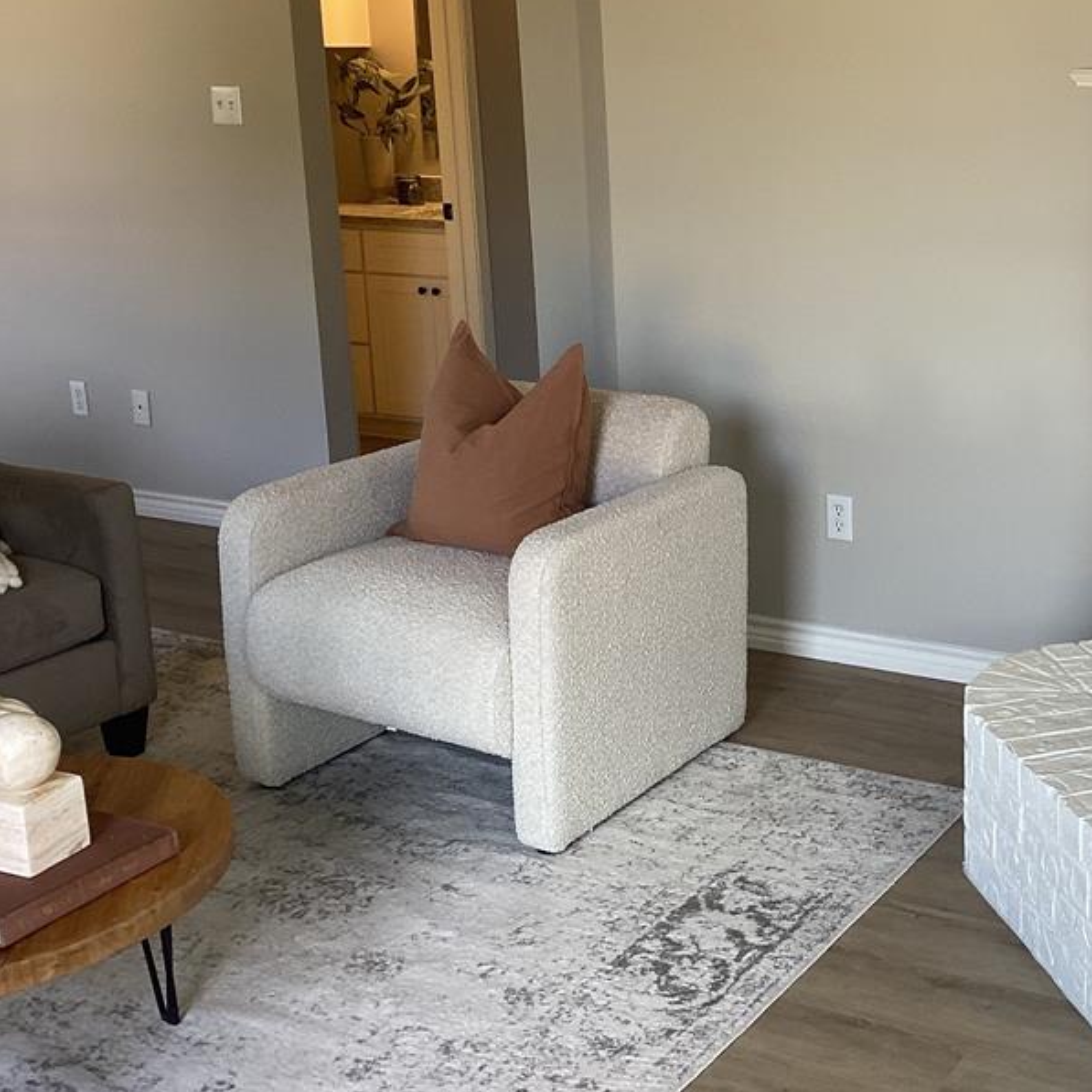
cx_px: 904
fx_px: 1677
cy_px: 448
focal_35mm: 47
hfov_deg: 34.7
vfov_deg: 36.0
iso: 50
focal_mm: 3.3
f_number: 2.4
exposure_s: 1/60
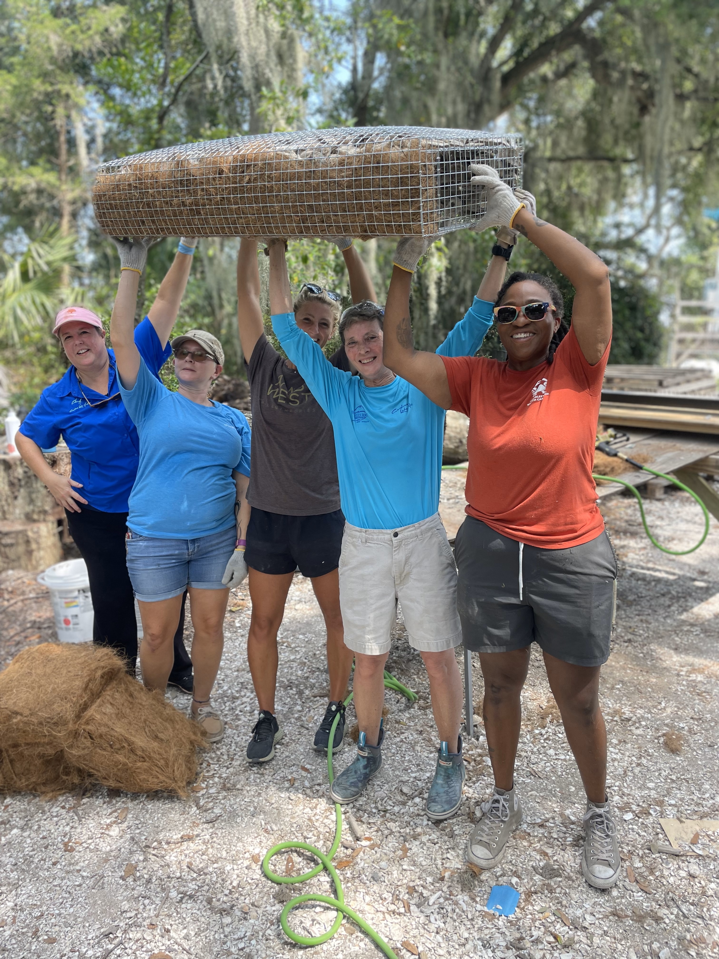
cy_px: 480
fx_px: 720
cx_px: 360
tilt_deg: -11.4
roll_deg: +0.1
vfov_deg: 67.3
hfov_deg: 53.1
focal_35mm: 26
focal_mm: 4.2
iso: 40
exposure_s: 1/243
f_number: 1.6
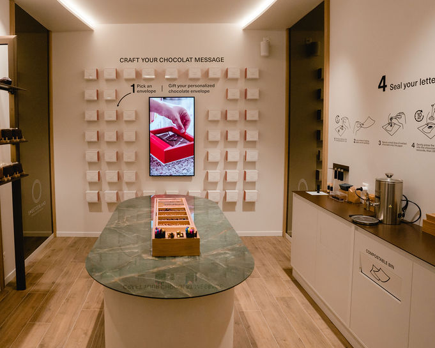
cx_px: 164
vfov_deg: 58.5
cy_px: 147
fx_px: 309
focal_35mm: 24
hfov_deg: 69.2
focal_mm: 17
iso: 1600
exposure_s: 1/250
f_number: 5.6
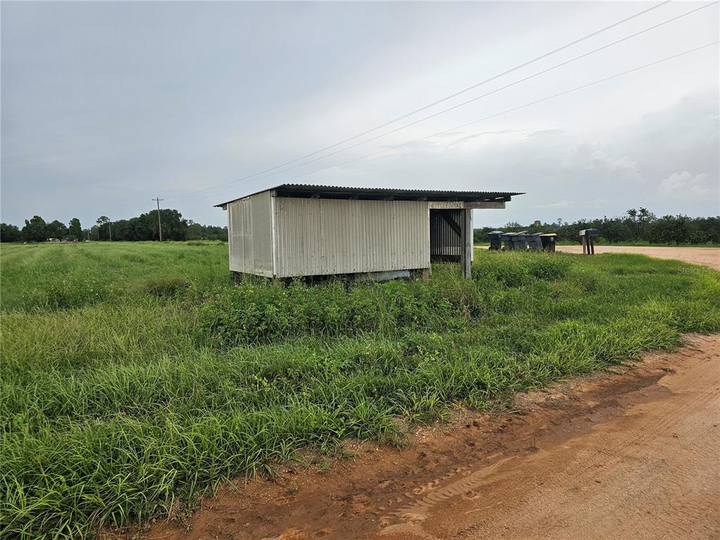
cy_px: 270
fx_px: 478
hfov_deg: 73.9
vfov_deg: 58.9
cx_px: 360
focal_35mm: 23
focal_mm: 6.3
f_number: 1.7
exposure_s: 1/207
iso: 20
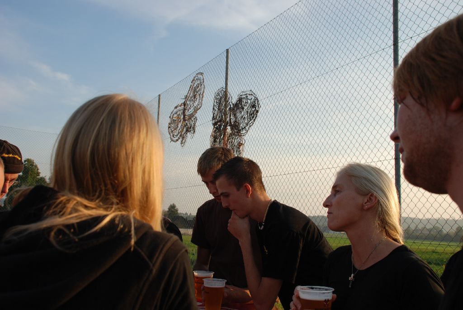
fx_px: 463
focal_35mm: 36
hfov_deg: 53.1
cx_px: 232
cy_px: 155
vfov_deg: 37.0
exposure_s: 1/160
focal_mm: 24
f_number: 6.3
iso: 100
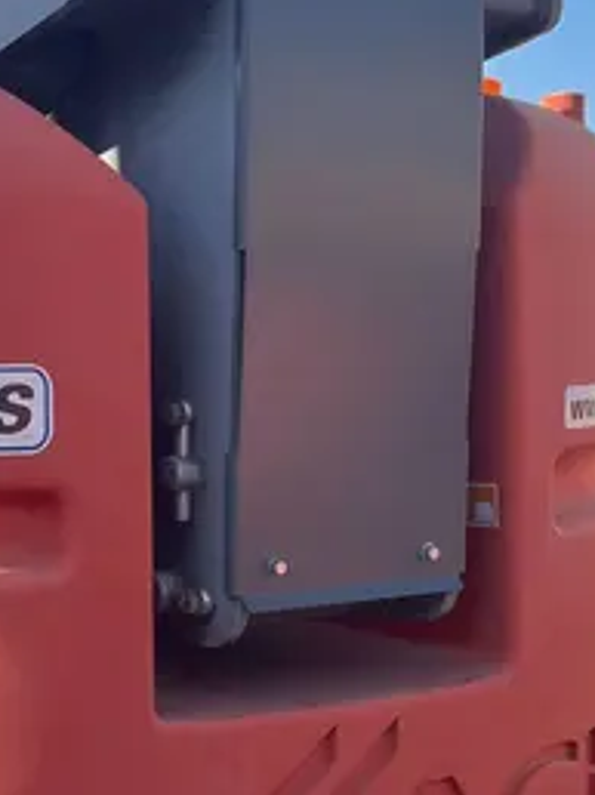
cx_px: -68
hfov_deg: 19.0
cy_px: 399
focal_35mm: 74
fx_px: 1699
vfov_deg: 26.4
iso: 50
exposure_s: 1/1580
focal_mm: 5.1
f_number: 1.6
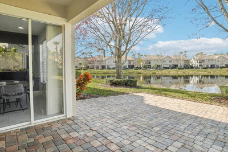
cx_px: 126
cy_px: 74
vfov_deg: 67.4
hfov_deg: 89.7
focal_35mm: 18
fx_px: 114
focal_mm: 10
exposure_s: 1/200
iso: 400
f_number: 8
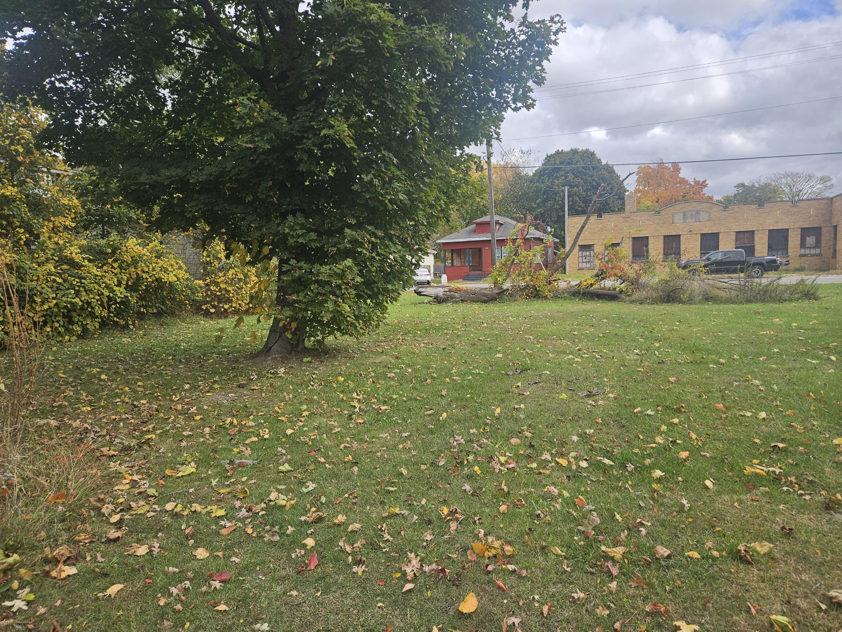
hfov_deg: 73.9
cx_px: 421
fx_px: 559
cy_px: 316
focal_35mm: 23
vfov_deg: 58.9
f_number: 1.8
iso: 25
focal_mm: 5.4
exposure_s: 1/1000
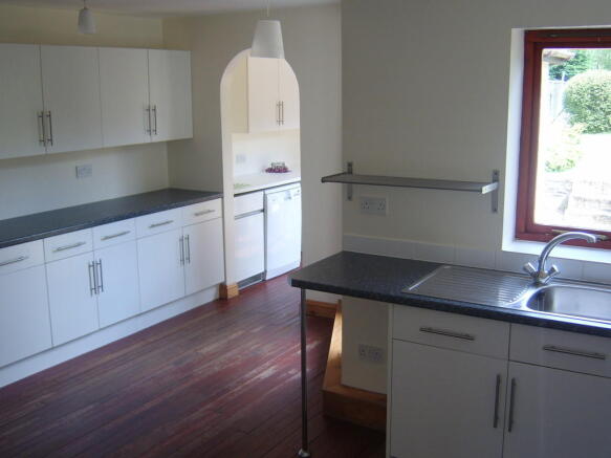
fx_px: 547
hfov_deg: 58.4
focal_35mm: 31
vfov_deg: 45.4
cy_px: 229
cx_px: 306
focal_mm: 8.13
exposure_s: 1/125
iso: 100
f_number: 2.7
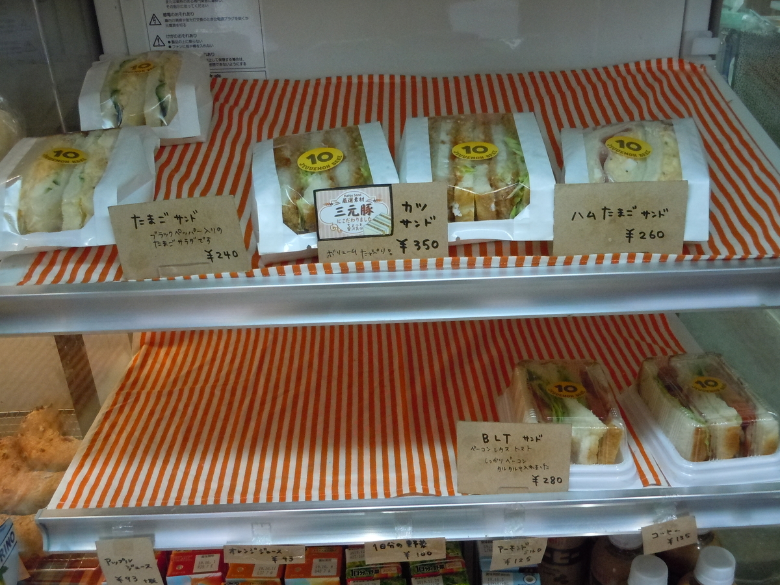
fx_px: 744
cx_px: 390
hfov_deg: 55.4
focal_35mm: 33
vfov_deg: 42.9
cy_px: 292
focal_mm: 5.9
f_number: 4
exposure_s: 1/125
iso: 640
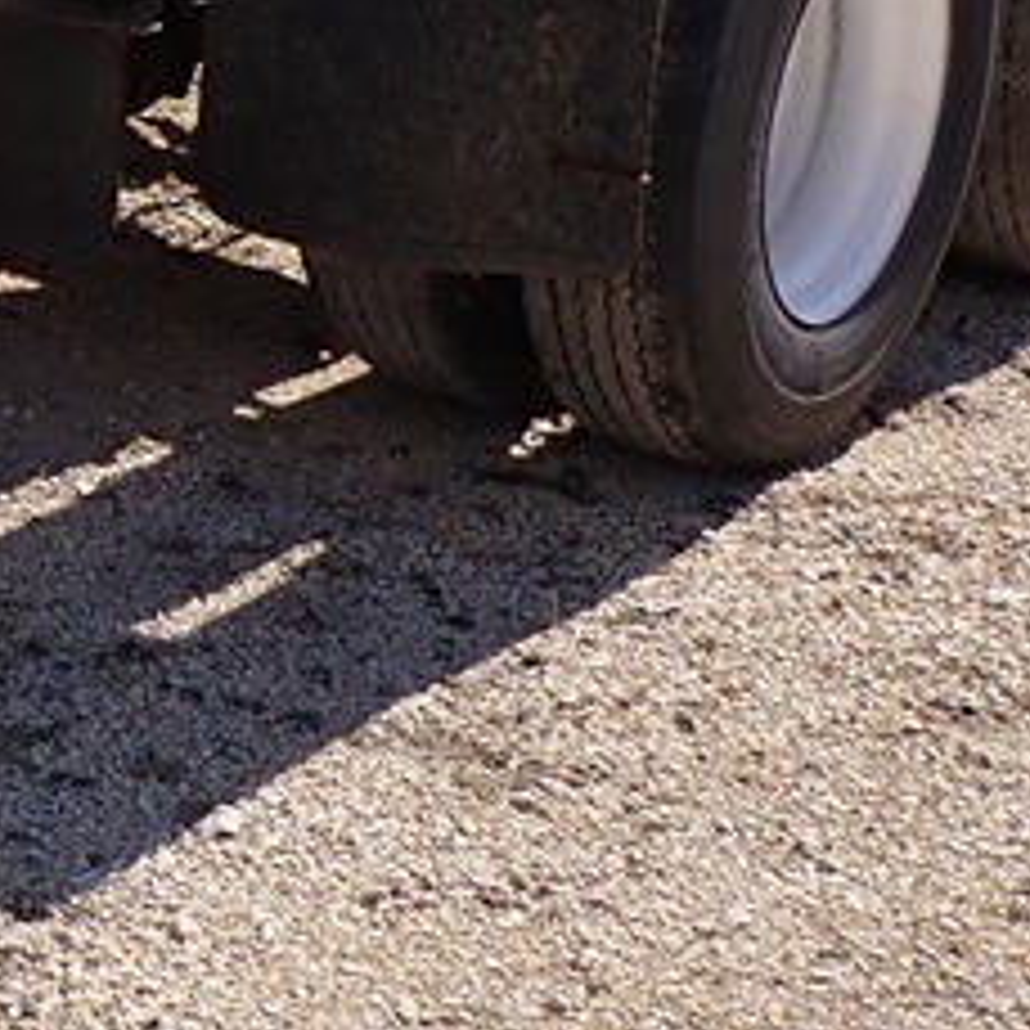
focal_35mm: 99
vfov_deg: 17.3
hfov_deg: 15.7
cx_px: -666
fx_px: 3333
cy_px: 63
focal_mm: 4.5
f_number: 8
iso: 100
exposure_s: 1/160
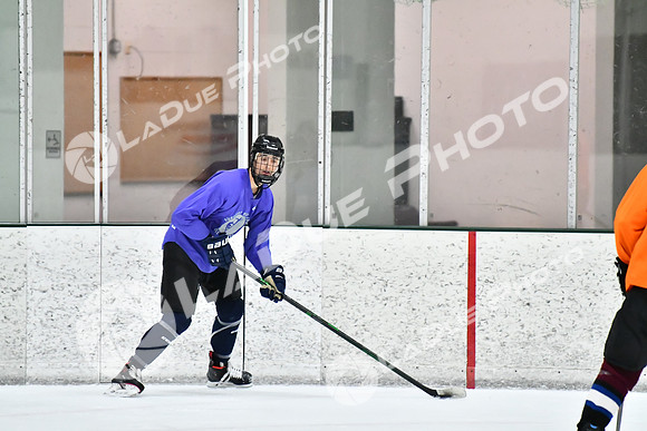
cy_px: 216
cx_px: 324
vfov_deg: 4.8
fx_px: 5123
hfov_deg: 7.2
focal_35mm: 285
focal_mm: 190
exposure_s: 1/1600
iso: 6400
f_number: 2.8
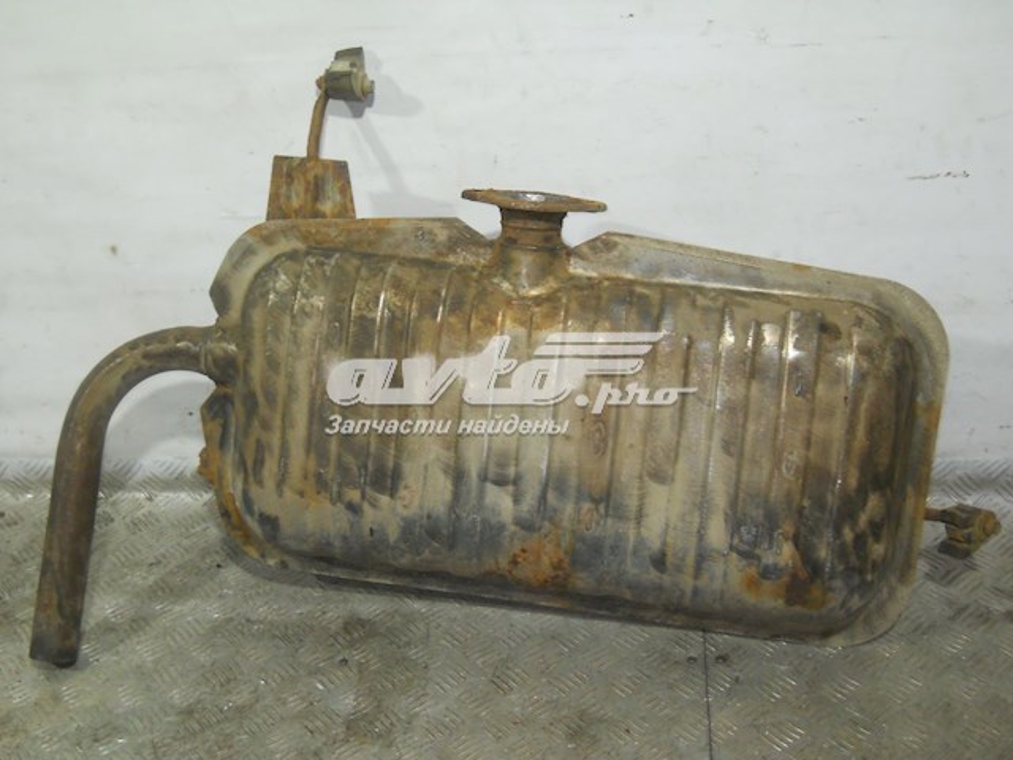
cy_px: 380
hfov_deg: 45.8
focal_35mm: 41
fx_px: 1200
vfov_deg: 35.1
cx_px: 506
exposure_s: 1/30
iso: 160
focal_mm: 6.72
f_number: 3.1
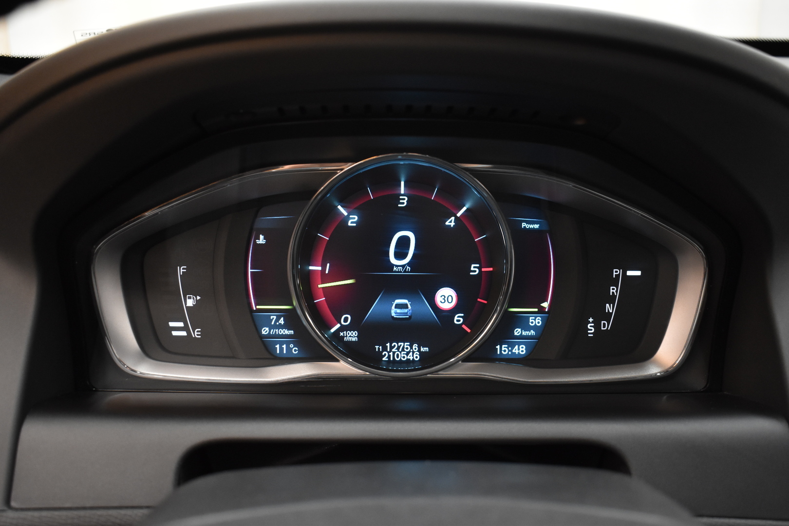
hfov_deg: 53.1
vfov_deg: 36.9
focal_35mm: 36
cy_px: 263
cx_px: 394
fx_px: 789
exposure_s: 1/40
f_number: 3.8
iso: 1600
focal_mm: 24
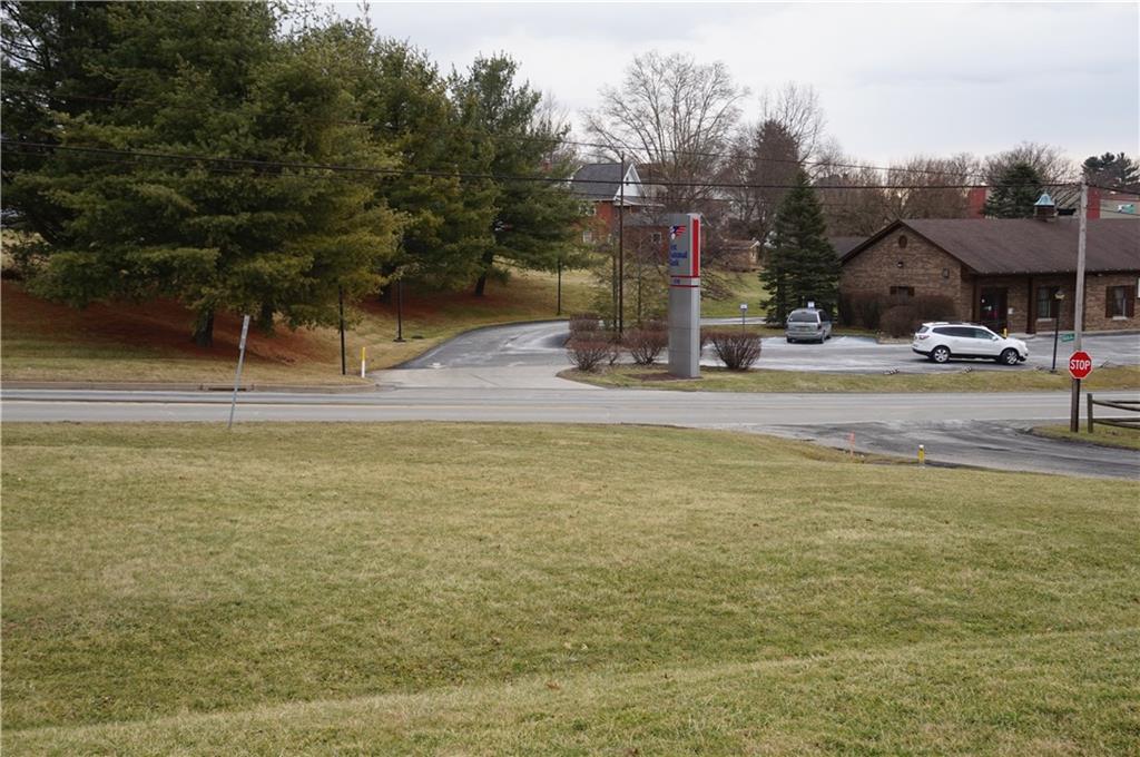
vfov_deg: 31.8
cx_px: 570
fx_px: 1328
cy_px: 378
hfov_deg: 46.5
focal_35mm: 42
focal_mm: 28
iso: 100
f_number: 8
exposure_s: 1/60
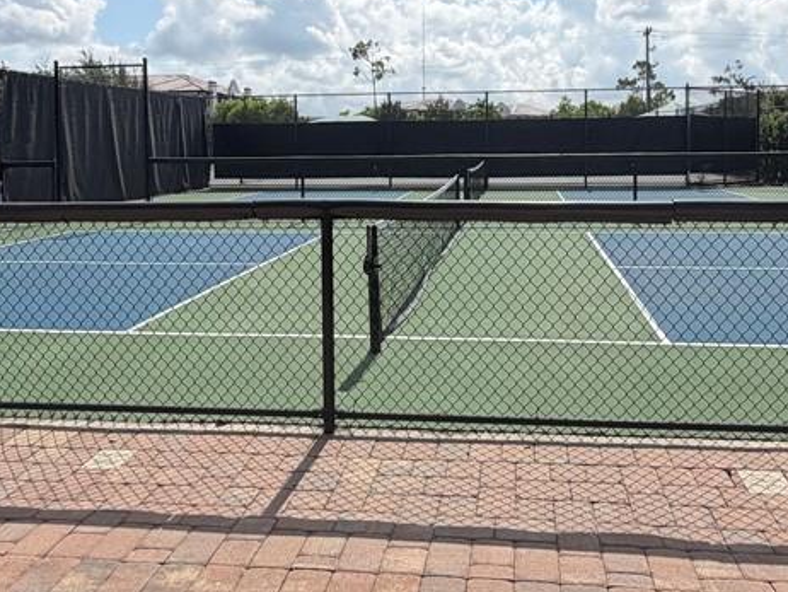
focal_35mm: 31
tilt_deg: -0.2
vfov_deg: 44.4
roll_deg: +0.5
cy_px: 169
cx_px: 449
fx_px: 706
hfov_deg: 58.1
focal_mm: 2.22
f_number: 2.2
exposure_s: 1/1312
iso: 20
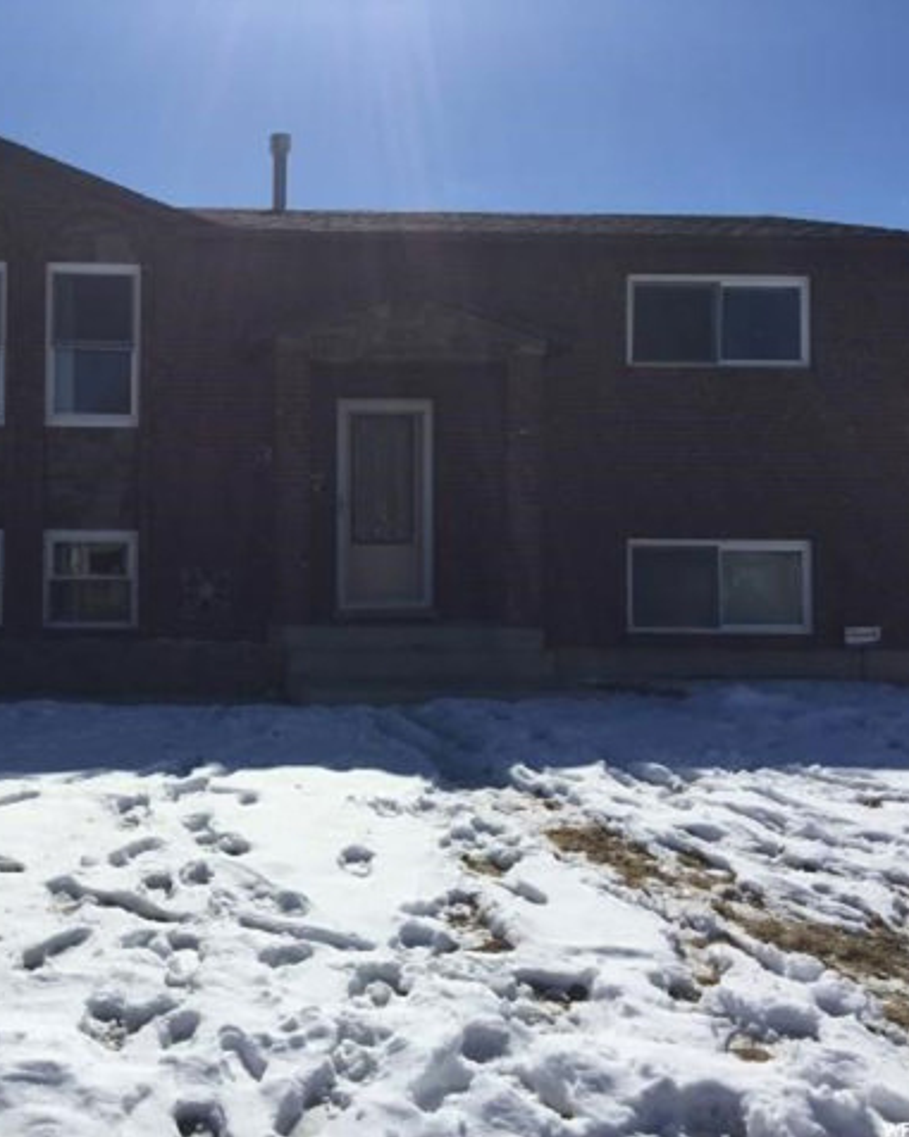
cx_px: 196
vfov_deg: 48.0
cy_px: 567
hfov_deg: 37.8
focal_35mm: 38
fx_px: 1279
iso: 32
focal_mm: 4.15
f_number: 2.2
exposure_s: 1/5650
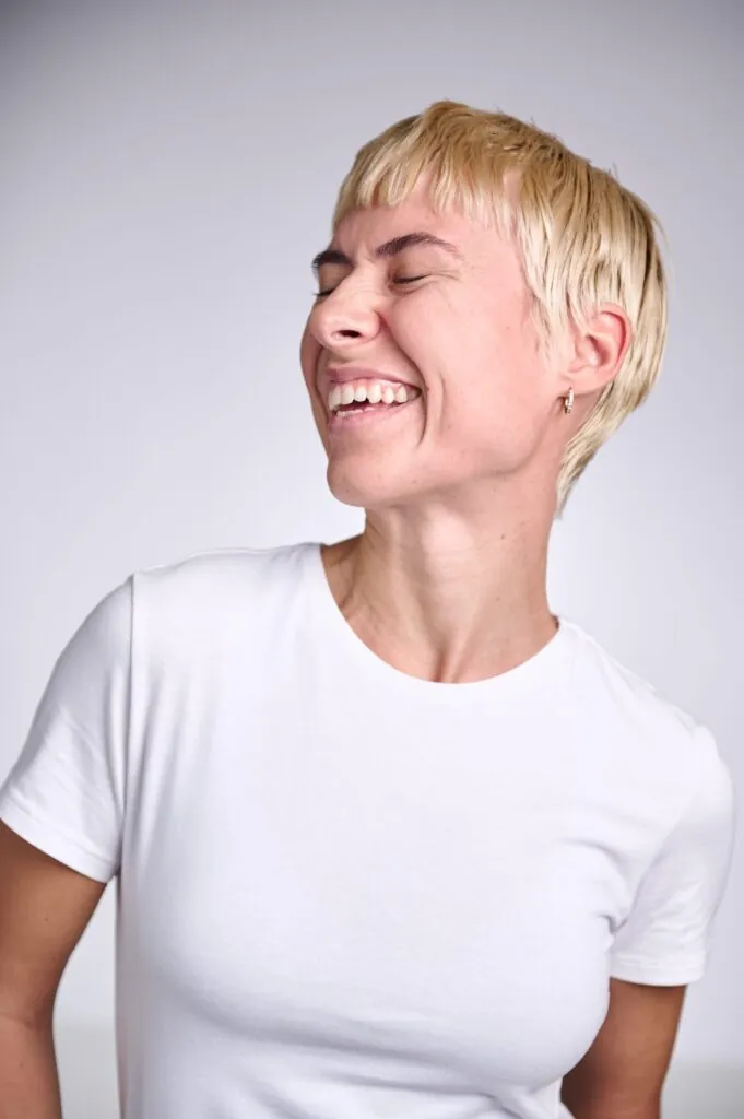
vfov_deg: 28.9
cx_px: 372
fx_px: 2174
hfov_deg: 19.4
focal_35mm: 70
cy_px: 560
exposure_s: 1/125
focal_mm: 70
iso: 125
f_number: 2.8
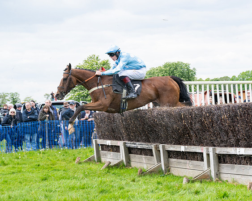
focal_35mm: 91
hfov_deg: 21.1
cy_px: 94
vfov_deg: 16.9
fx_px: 676
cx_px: 161
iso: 400
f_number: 9
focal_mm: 70
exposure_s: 1/400
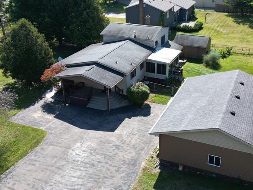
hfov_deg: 44.7
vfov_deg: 34.4
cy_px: 98
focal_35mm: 42
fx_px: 307
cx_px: 144
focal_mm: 6.72
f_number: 1.7
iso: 100
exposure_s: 1/30
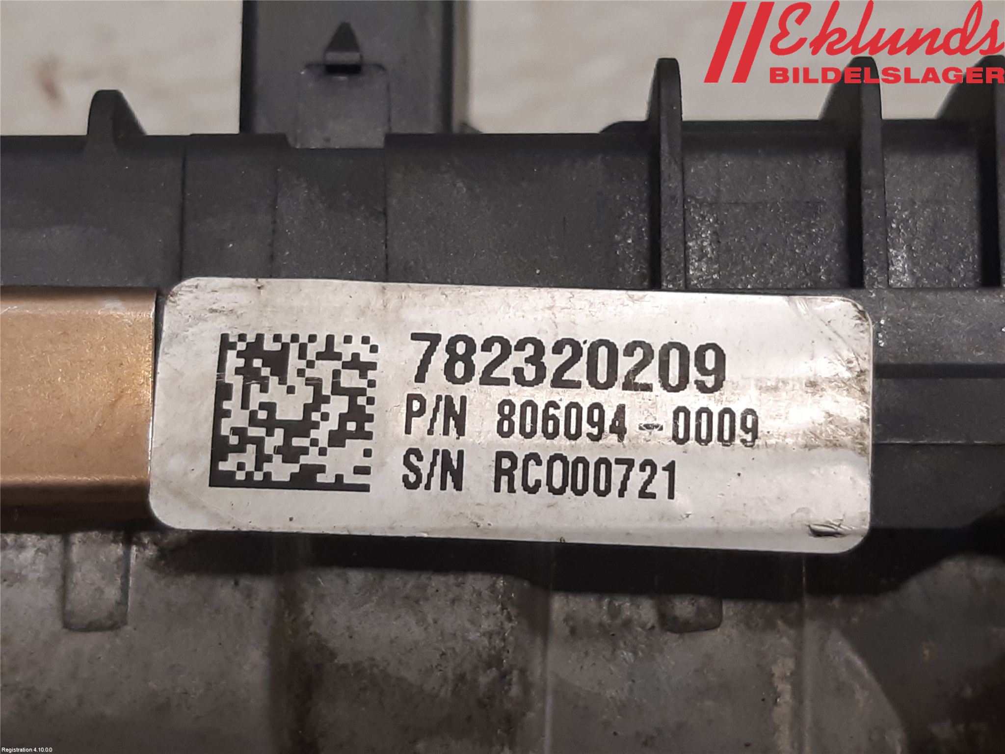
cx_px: 502
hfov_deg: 67.3
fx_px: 755
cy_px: 377
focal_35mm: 26
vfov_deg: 53.1
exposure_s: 1/50
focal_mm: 3.93
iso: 125
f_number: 1.7
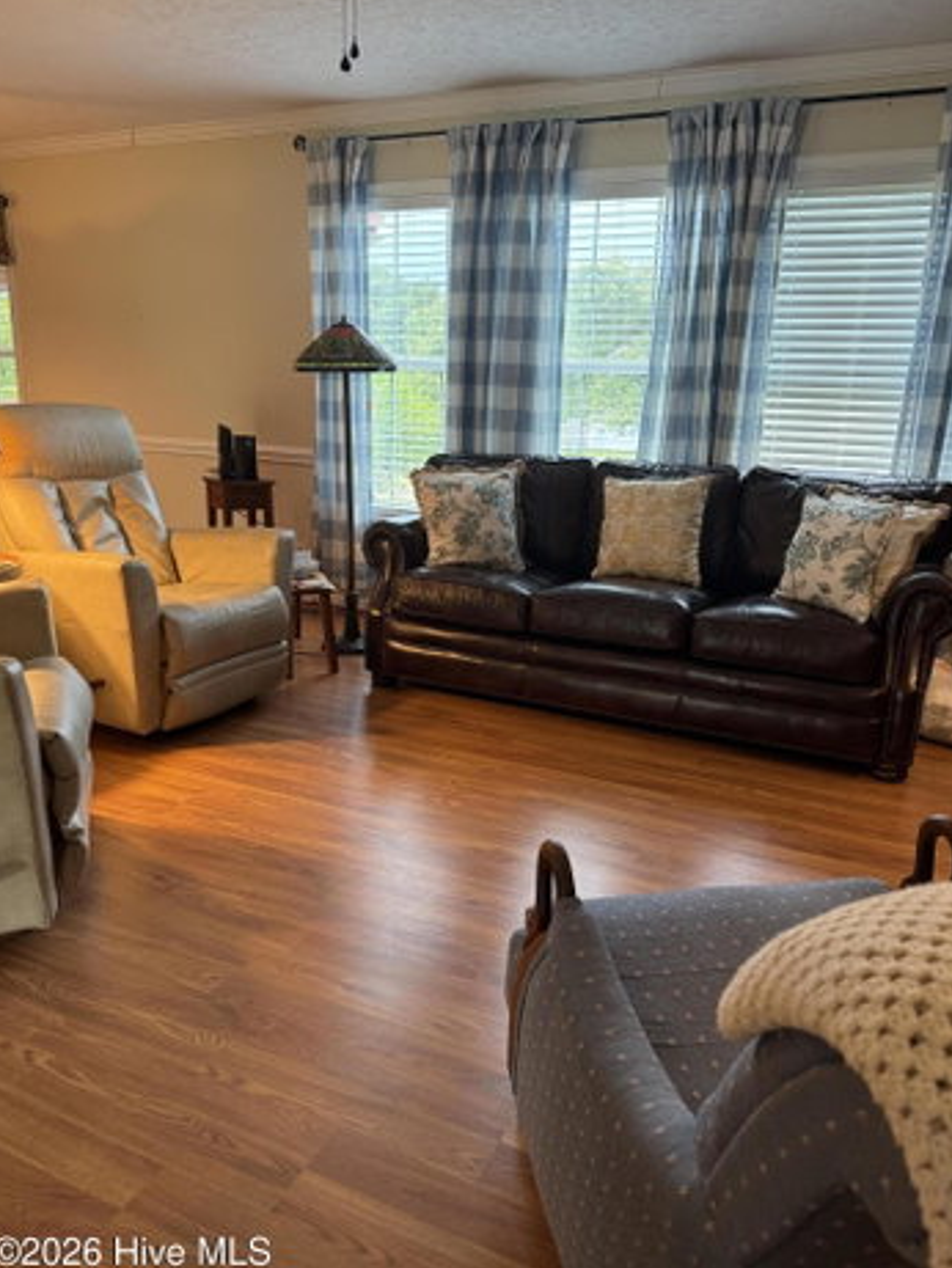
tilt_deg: -16.3
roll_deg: -2.2
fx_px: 916
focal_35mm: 25
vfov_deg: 69.4
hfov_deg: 54.9
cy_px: 652
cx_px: 484
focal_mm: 6.76
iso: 250
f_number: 1.78
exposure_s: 1/60
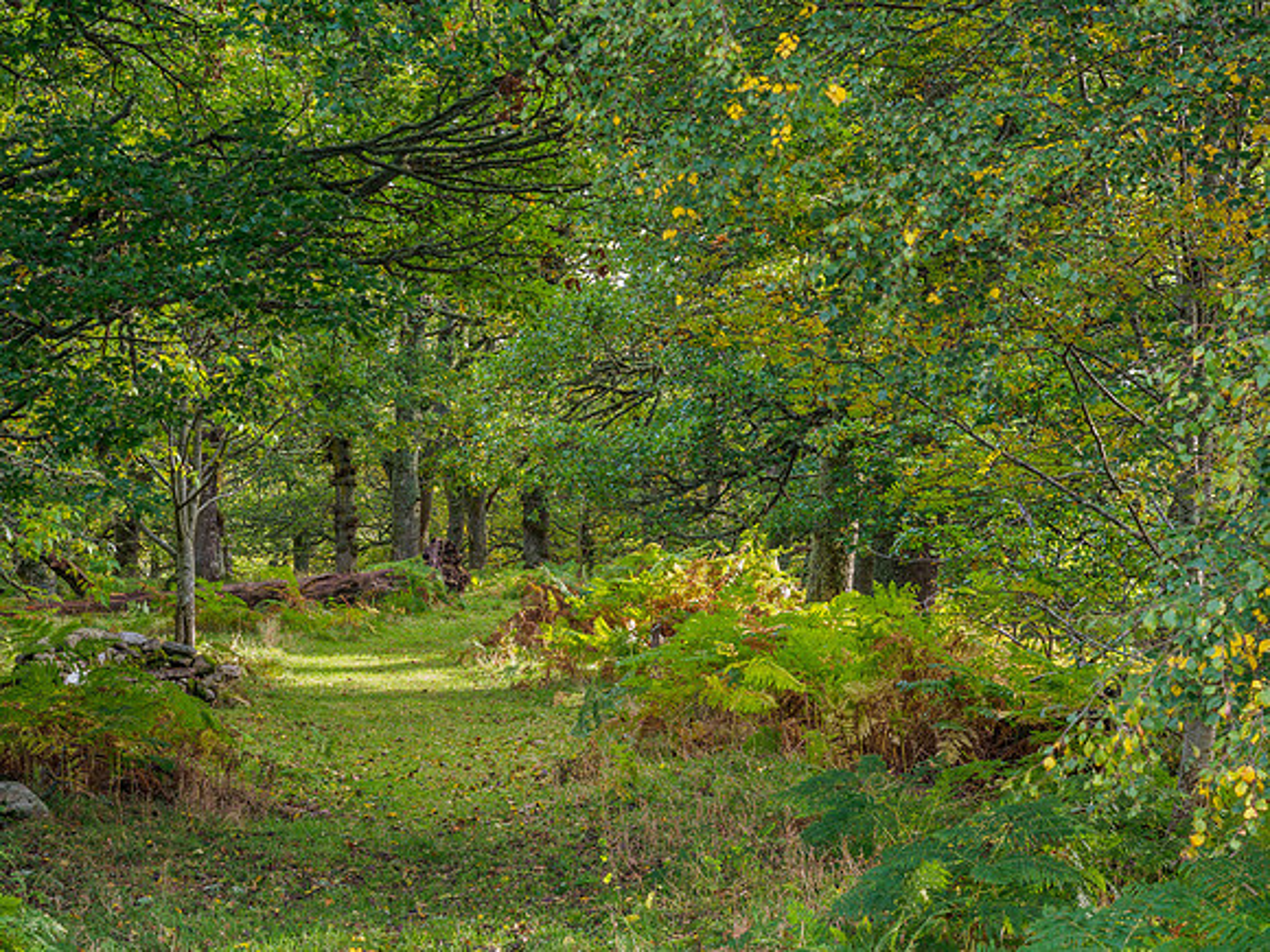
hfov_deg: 24.4
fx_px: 2935
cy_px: 476
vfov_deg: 18.4
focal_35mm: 80
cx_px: 635
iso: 64
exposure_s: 1/1.67
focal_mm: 40
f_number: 7.1
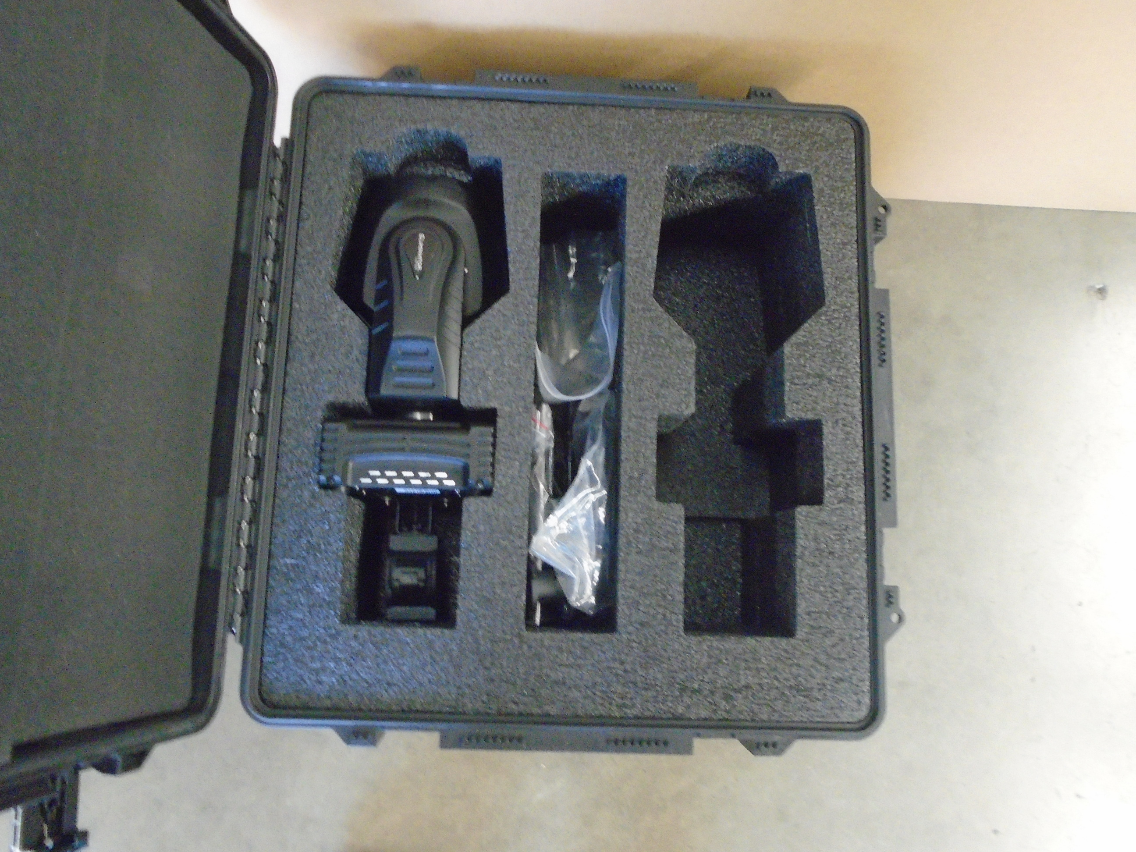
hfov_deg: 67.3
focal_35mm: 26
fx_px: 853
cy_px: 426
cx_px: 568
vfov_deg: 53.1
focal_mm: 4.6
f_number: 3.2
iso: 800
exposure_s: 1/10
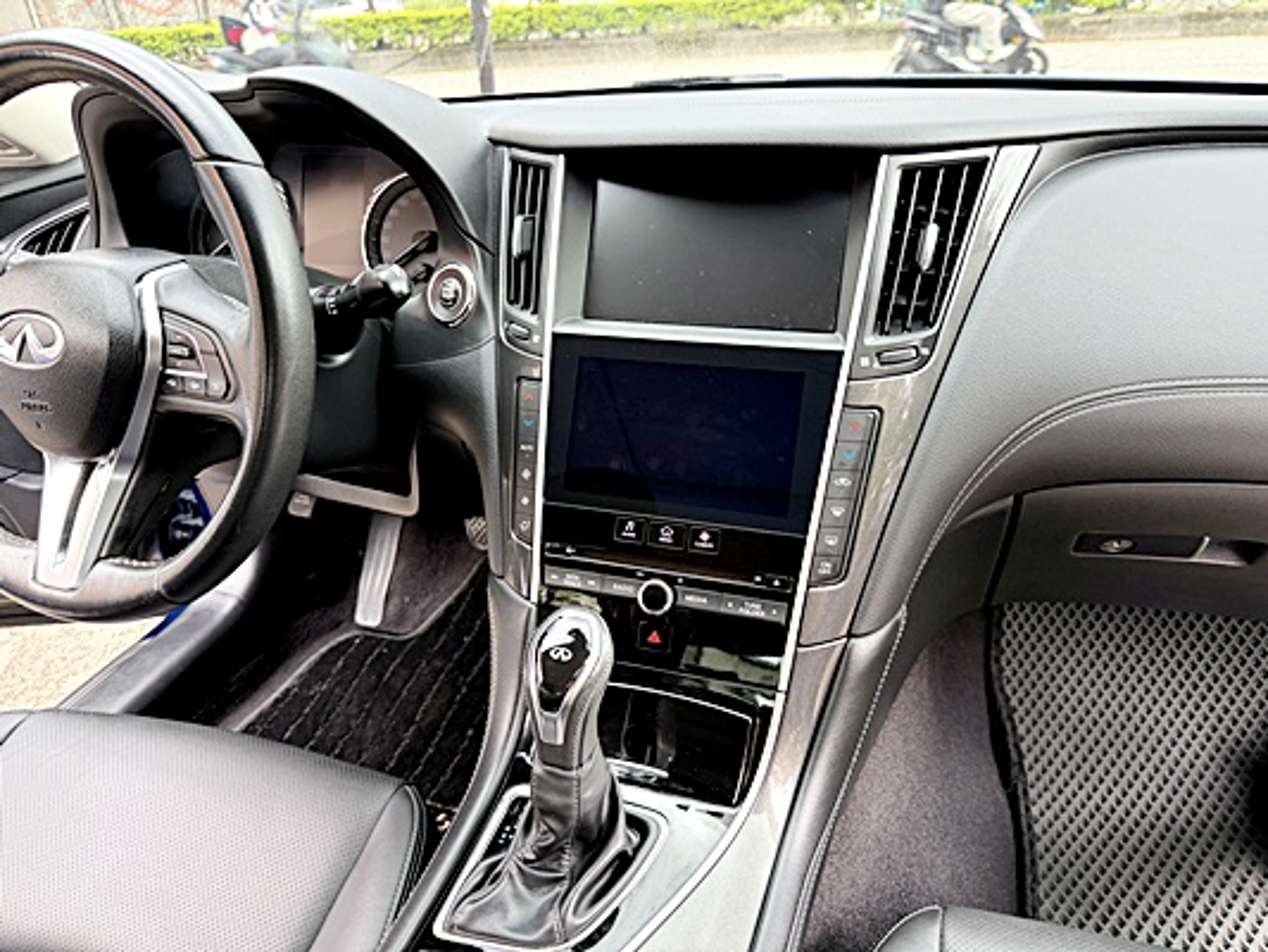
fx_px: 879
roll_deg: +3.2
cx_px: 634
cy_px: 476
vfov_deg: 56.8
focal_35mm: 24
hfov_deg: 71.6
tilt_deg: -28.5
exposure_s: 1/121
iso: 200
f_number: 1.78
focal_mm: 6.76
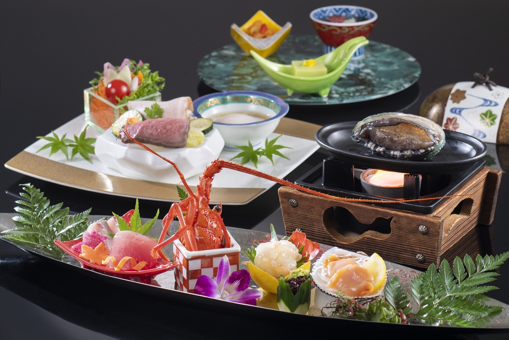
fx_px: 1795
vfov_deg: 10.8
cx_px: 254
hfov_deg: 16.1
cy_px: 170
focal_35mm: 127
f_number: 9
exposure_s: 1
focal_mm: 85
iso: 200
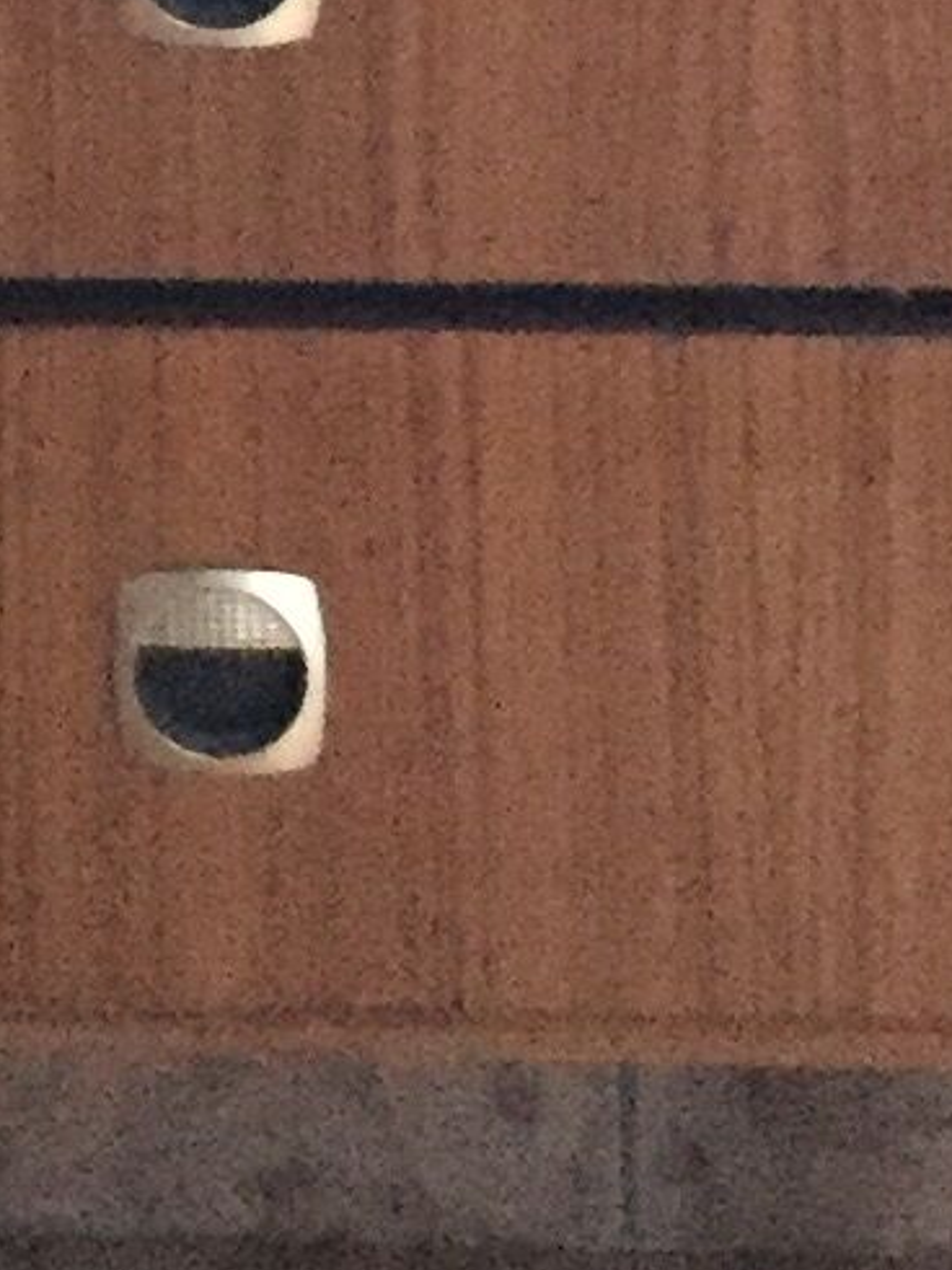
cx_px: -900
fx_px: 7557
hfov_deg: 7.0
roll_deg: -0.2
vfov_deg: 9.1
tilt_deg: -7.4
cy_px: -1213
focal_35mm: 206
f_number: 2.4
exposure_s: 1/17
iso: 400
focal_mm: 3.3
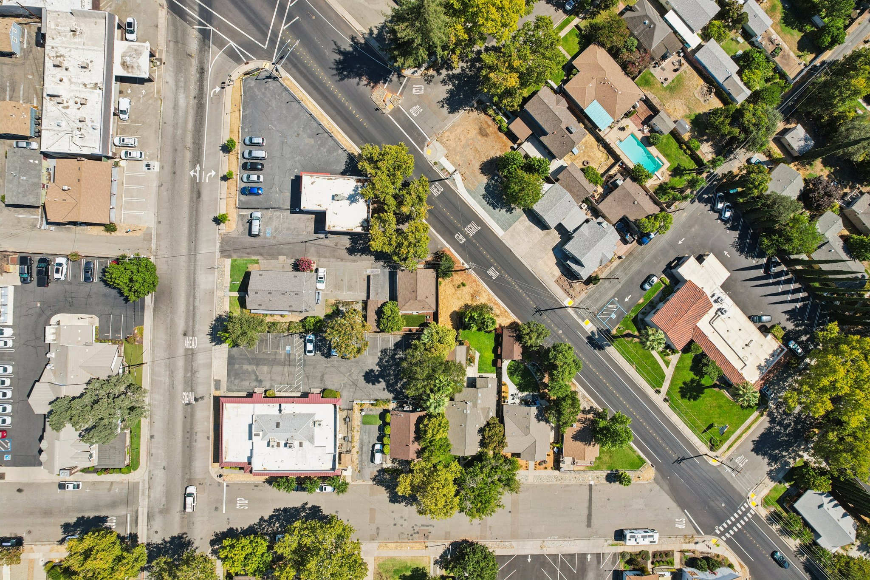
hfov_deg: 78.6
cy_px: 290
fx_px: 532
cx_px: 435
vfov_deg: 57.2
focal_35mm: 22
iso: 100
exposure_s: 1/1500
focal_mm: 8.38
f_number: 2.8
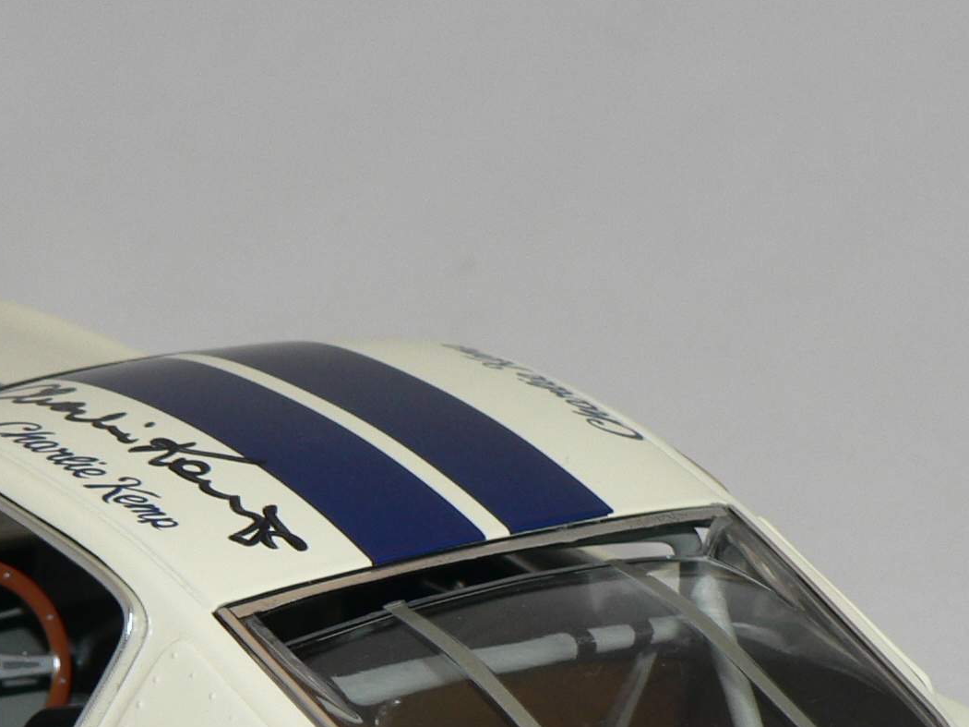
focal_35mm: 178
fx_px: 4982
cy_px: 792
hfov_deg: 11.1
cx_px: 341
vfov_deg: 8.3
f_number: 3.2
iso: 80
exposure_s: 1/60
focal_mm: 12.2
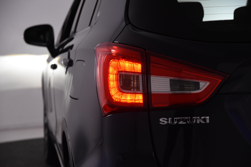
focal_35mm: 93
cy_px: 84
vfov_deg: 14.7
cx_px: 126
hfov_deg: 21.9
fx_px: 648
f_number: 4.5
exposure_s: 1/320
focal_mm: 62
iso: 1600
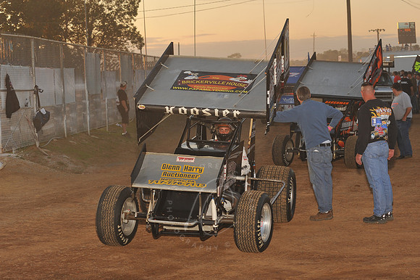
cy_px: 140
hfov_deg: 23.7
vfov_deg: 15.9
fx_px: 1003
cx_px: 210
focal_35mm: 86
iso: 640
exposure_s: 1/320
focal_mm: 86
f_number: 7.1
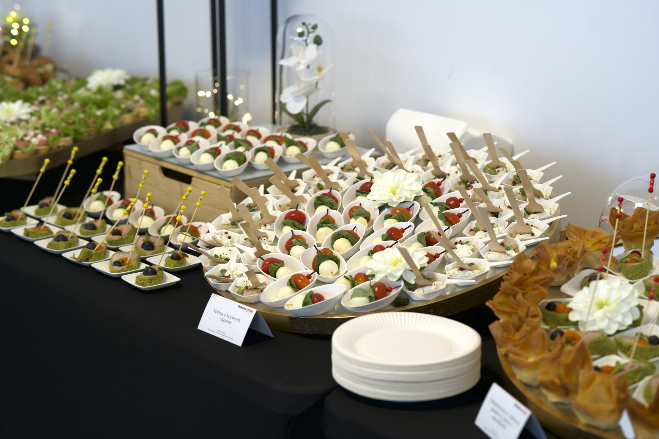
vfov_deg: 16.1
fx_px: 1556
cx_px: 330
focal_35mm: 85
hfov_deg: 23.9
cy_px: 220
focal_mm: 85
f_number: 4
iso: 320
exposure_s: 1/160
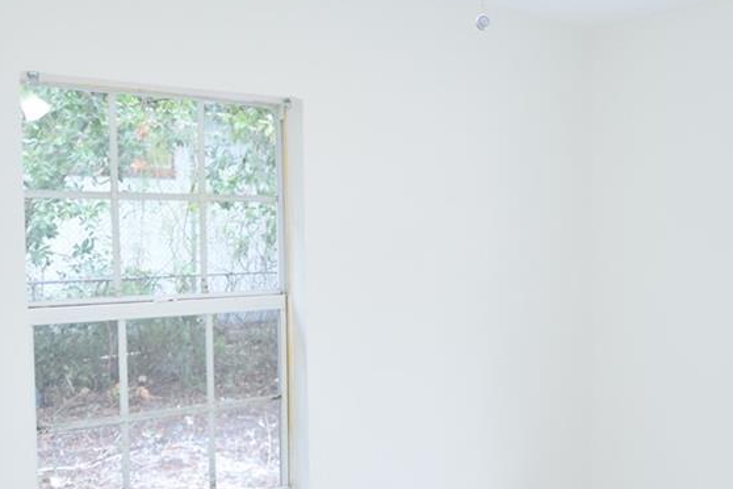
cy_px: 288
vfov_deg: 31.1
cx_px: 456
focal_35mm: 43
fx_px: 875
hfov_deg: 45.1
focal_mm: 10
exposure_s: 1/60
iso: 500
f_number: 4
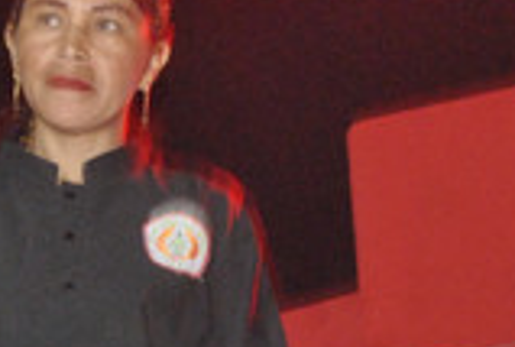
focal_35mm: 236
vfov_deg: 5.9
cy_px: 289
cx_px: 52
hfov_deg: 8.7
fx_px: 3386
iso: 1600
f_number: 5.6
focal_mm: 50
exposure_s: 1/25
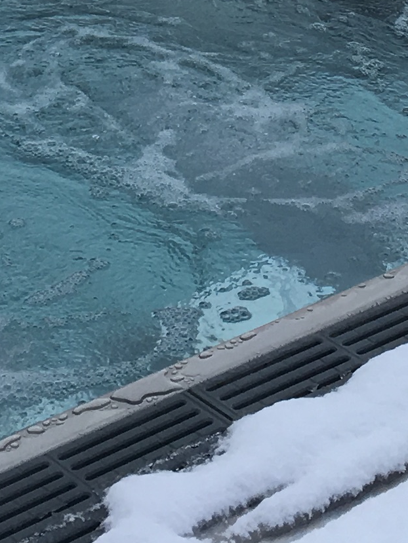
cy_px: -423
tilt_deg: -8.8
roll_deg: -1.0
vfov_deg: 12.8
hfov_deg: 10.5
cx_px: 124
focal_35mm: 141
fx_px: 2215
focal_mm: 4.15
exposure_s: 1/1083
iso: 25
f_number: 2.2
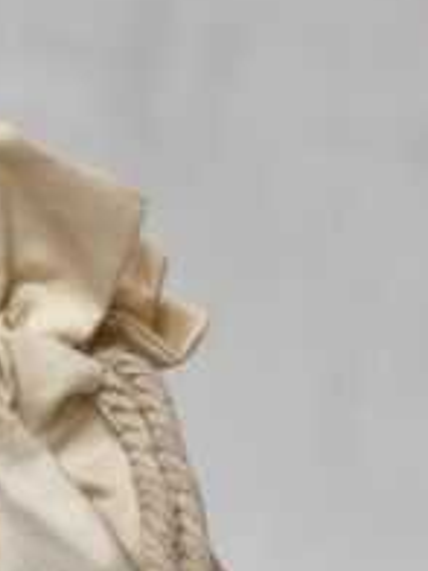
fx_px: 3841
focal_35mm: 233
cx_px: -198
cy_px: 792
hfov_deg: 6.3
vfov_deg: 8.4
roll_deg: +1.0
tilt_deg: -6.9
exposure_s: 1/40
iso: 20
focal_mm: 6.6
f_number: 2.8
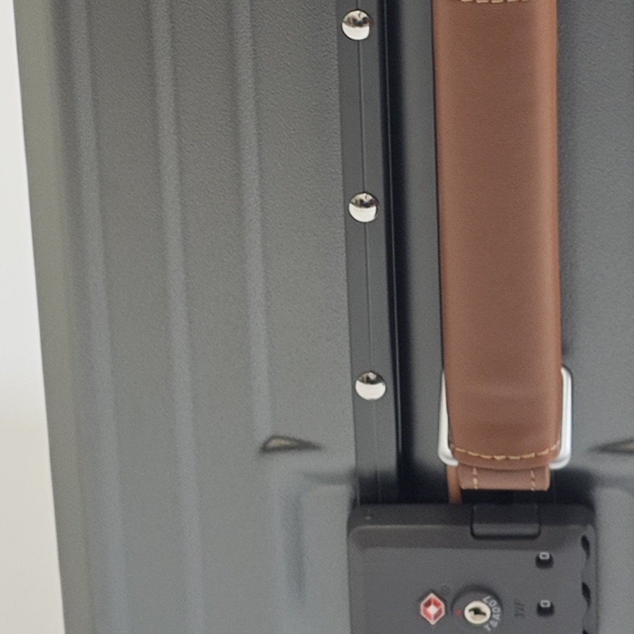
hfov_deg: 12.9
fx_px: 2797
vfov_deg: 12.7
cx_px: 397
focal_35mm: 135
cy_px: -49
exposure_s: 1/100
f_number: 1.6
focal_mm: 6.55
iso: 125
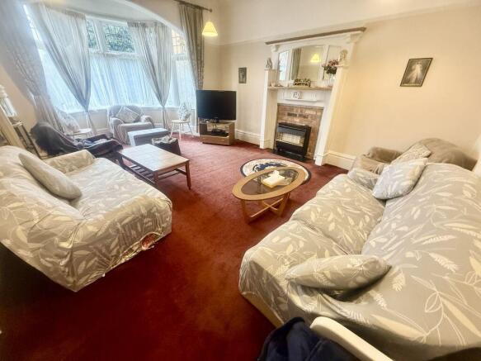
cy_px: 180
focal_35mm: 14
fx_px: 194
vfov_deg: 85.7
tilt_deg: -26.0
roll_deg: -1.1
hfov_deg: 102.1
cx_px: 240
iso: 640
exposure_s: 1/100
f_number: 2.2
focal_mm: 2.22
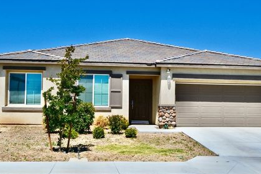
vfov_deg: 27.0
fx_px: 362
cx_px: 126
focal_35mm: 50
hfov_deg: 39.6
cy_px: 92
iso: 280
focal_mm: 28
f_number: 11
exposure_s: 1/500
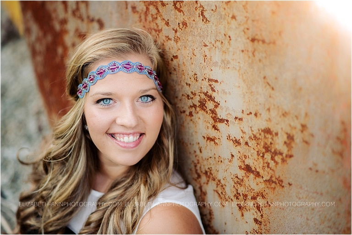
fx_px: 832
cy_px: 118
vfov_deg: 16.1
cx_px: 176
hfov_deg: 23.9
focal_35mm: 85
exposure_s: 1/800
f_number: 1.8
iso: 400
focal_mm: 85
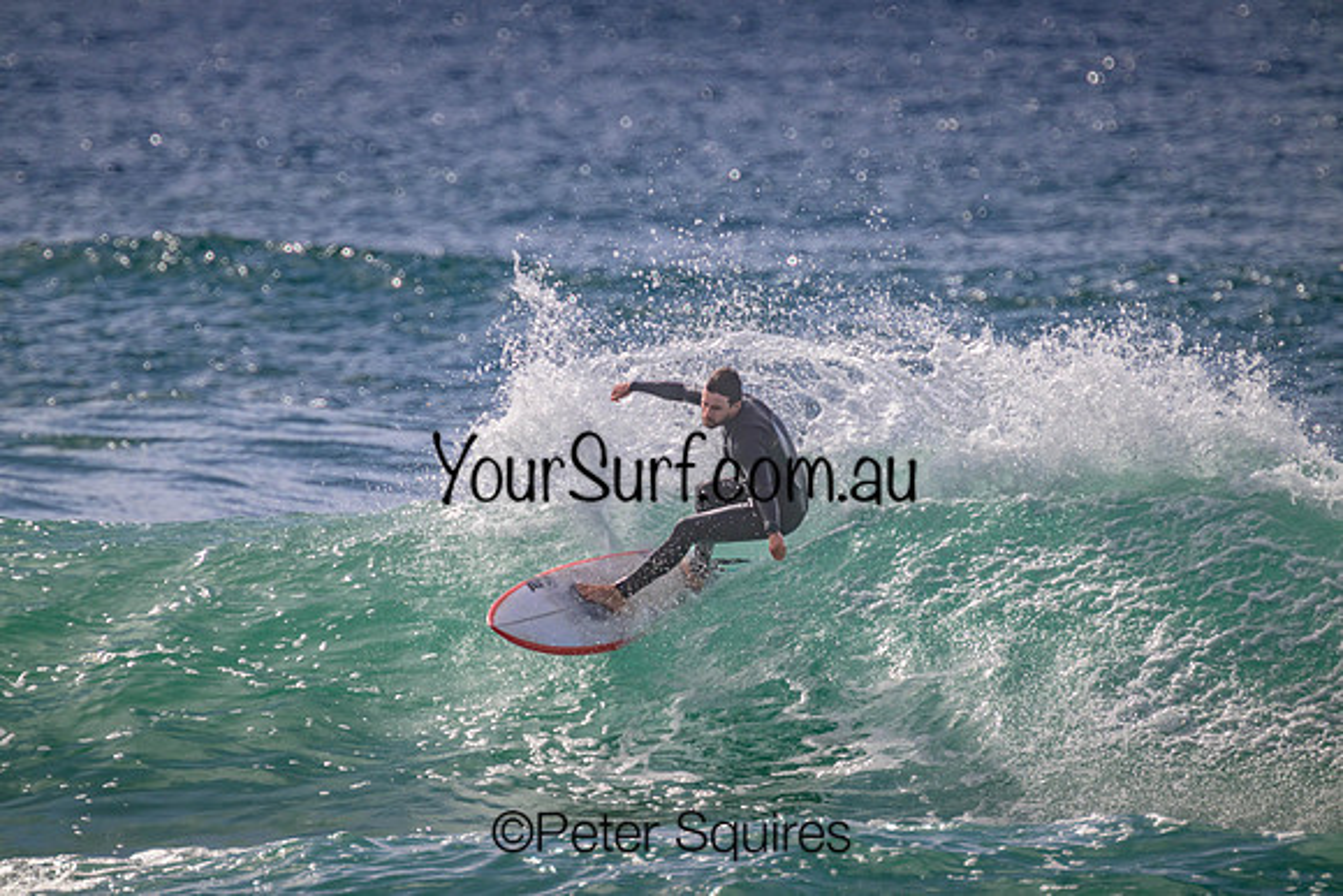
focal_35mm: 800
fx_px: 29850
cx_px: 672
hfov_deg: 2.6
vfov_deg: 1.7
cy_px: 448
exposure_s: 1/2000
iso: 640
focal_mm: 800
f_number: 11
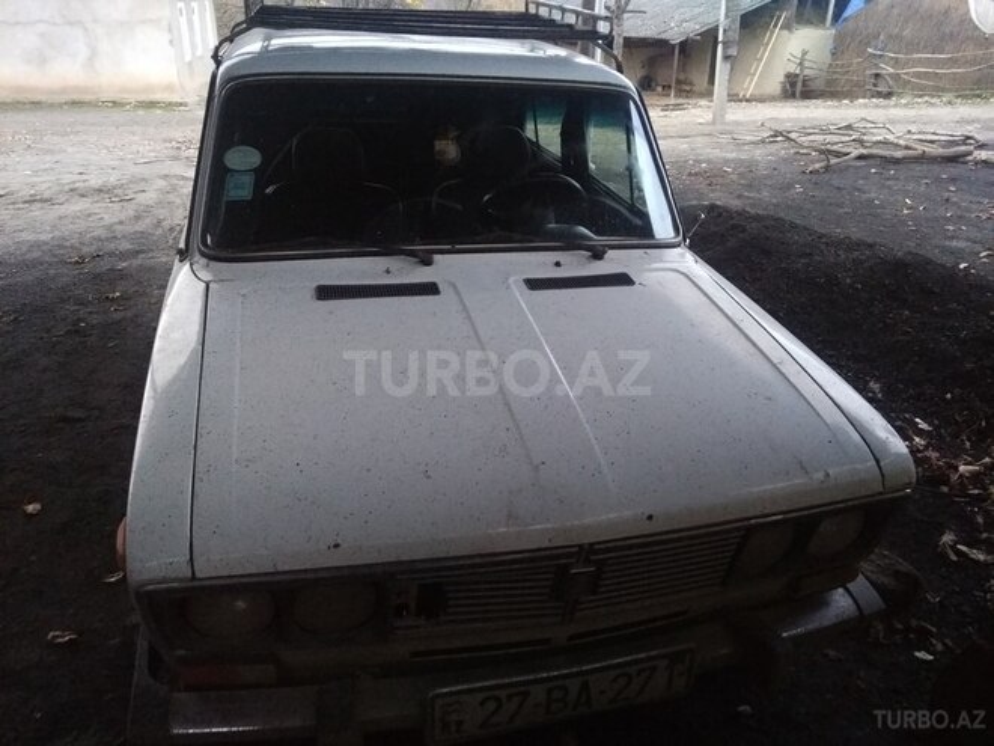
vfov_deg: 63.4
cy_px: 373
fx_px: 603
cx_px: 497
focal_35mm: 21
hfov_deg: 79.0
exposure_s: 1/33
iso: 873
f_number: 2
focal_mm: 3.57
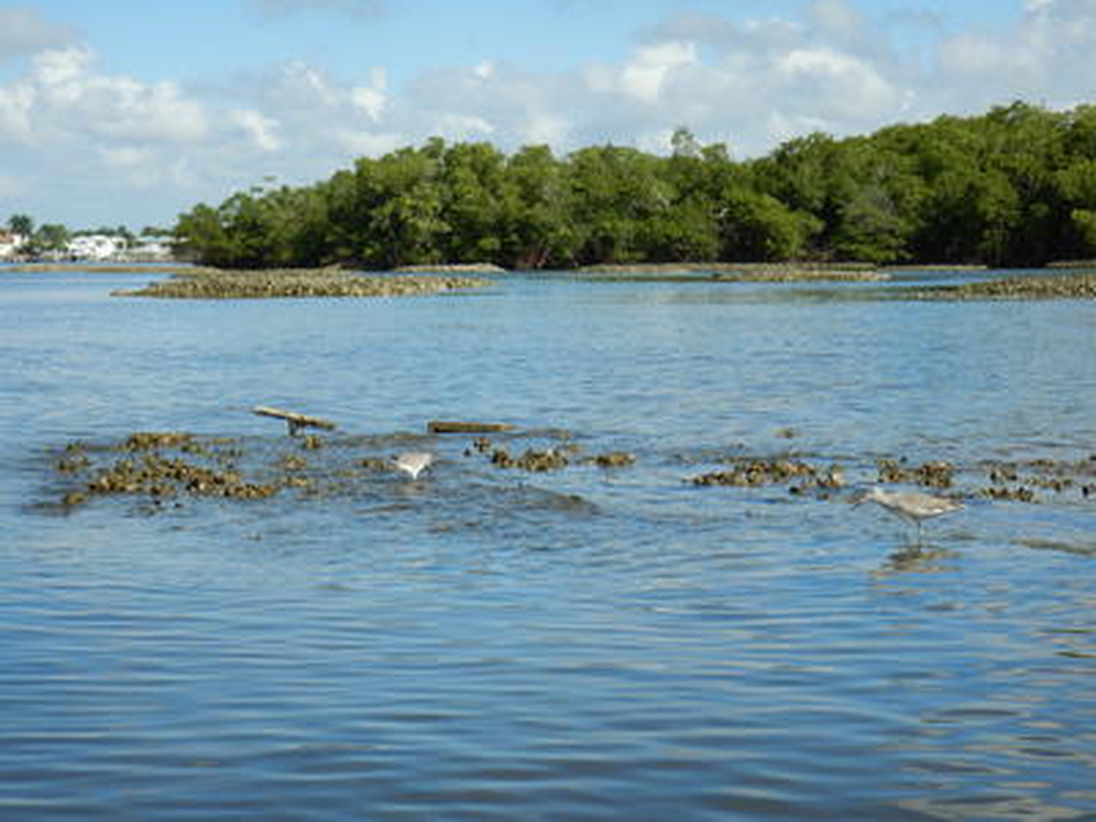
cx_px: 548
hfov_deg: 25.0
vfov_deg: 18.9
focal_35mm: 78
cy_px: 411
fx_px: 2470
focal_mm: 14.1
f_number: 4.6
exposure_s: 1/800
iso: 125
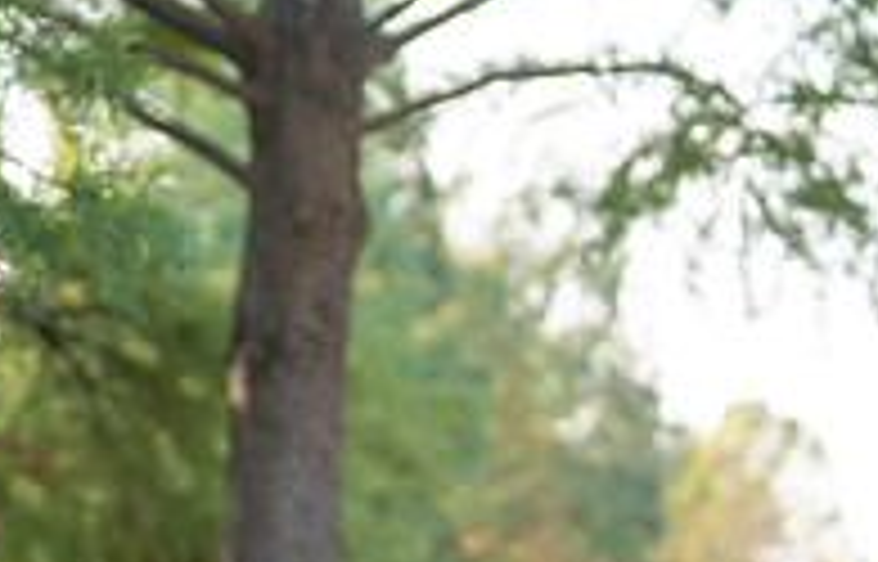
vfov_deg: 5.8
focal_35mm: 230
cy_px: 603
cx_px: -179
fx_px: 5544
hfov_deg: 8.9
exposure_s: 1/320
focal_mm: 70
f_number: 2.8
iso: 125
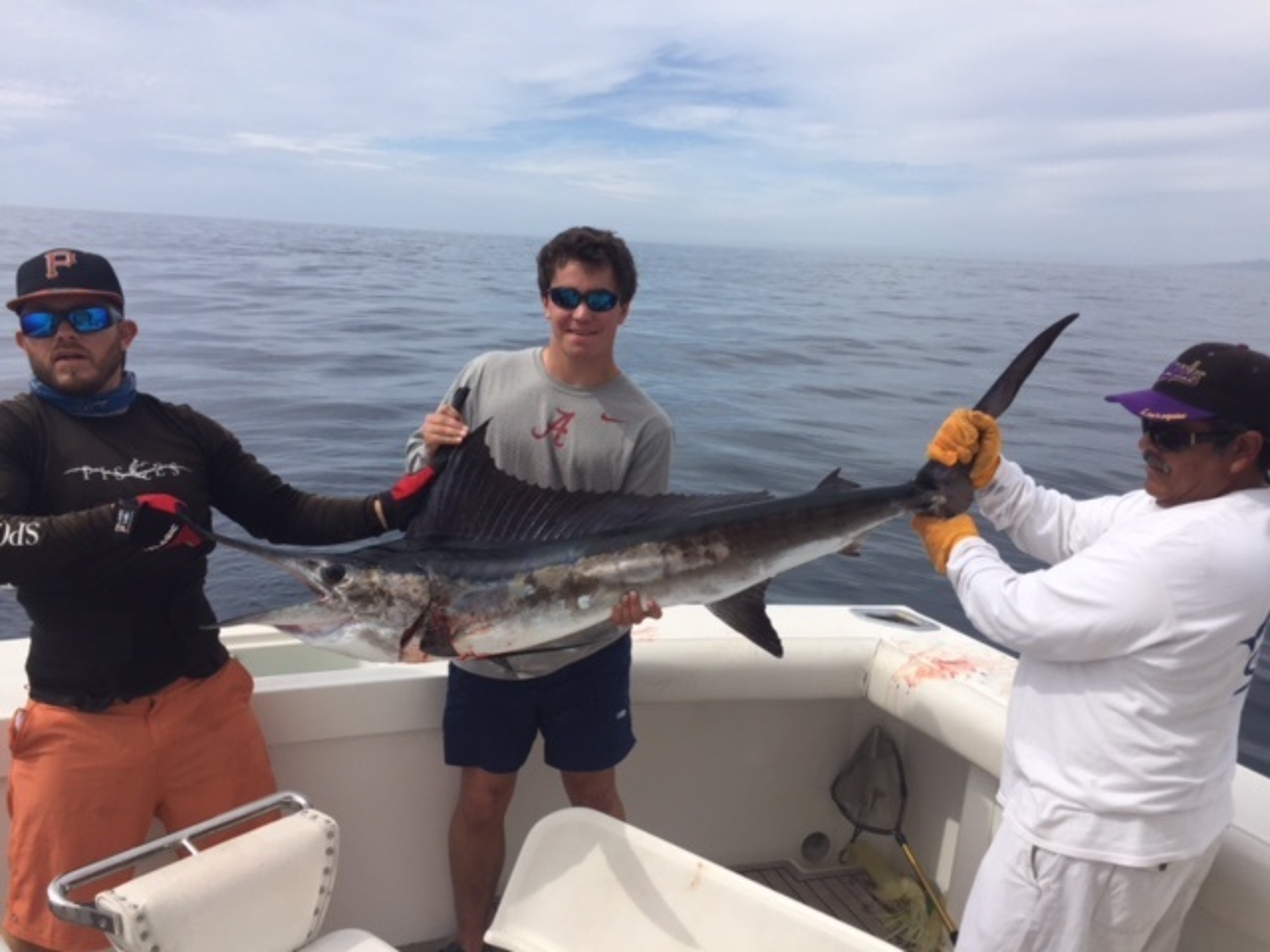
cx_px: 635
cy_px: 476
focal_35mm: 29
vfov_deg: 48.2
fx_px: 1064
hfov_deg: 61.7
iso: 32
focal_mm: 4.15
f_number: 2.2
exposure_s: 1/2639
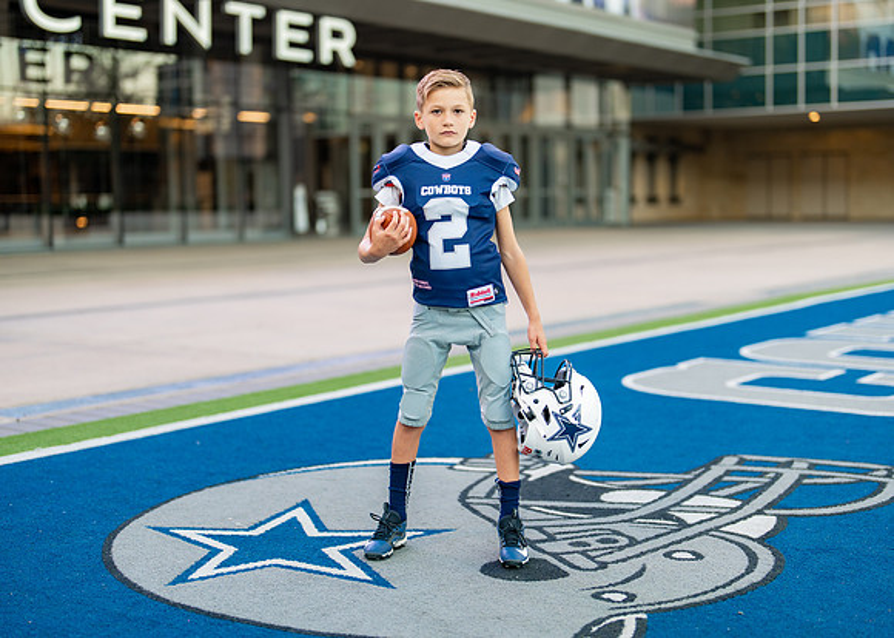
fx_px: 1355
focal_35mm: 53
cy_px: 316
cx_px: 473
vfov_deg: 26.5
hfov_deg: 36.5
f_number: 1.2
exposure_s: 1/400
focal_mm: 50
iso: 160
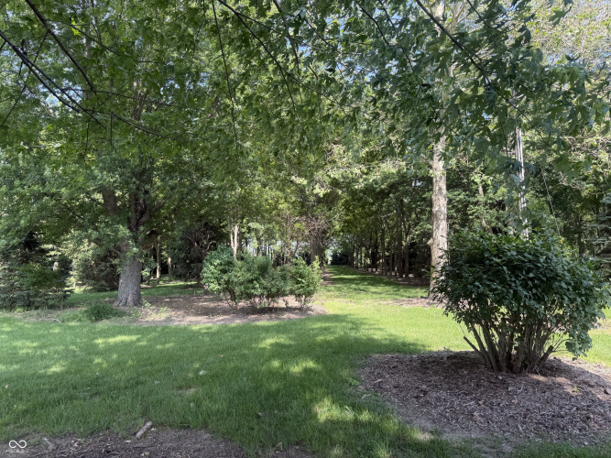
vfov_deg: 56.8
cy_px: 229
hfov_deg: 71.6
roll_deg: +1.7
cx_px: 306
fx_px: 424
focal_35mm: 24
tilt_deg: +3.4
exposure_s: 1/440
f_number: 1.78
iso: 80
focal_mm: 6.76
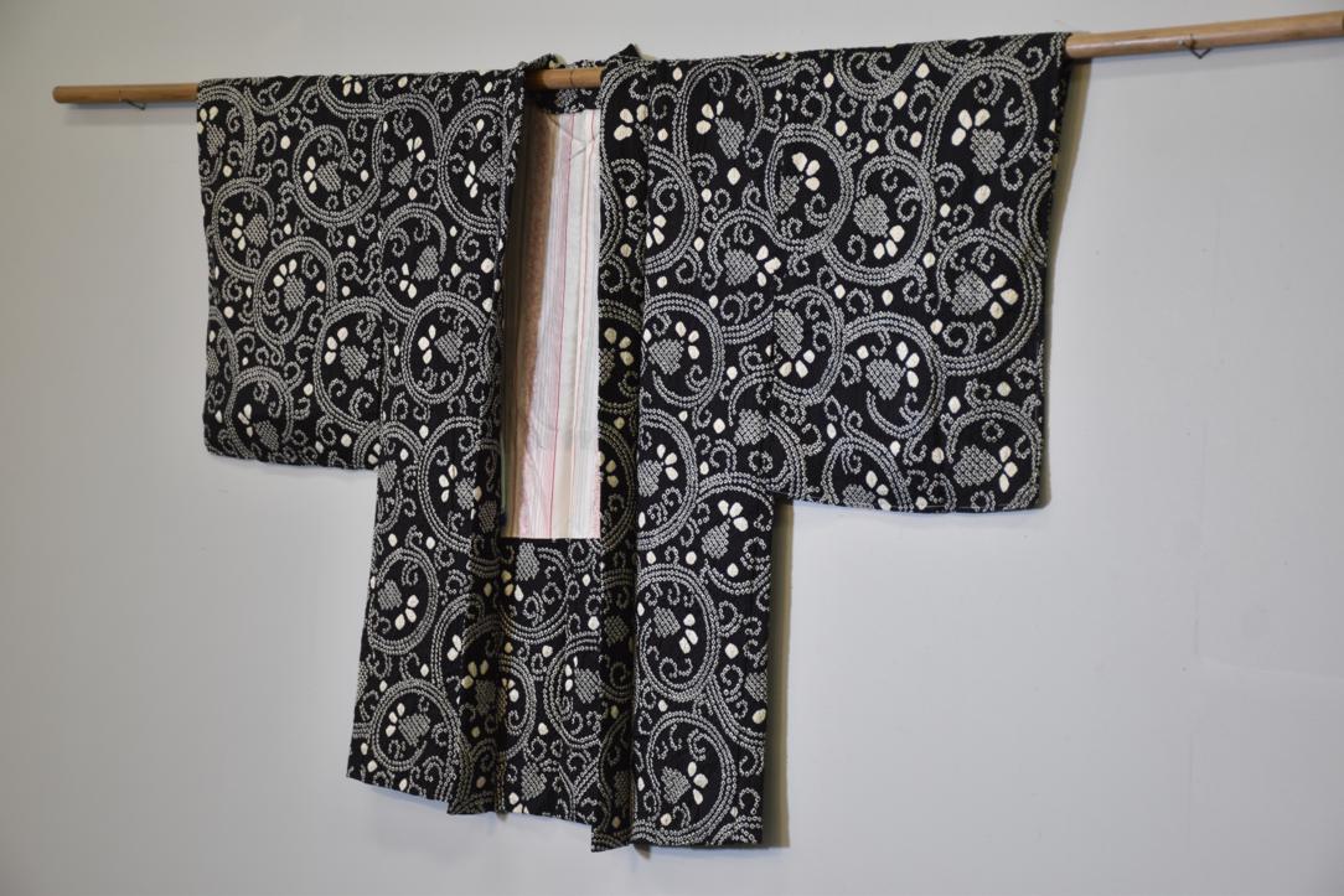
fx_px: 2912
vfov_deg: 17.5
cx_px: 672
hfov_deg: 26.0
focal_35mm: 78
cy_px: 448
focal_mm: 52
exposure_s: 1/60
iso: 400
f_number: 4.8
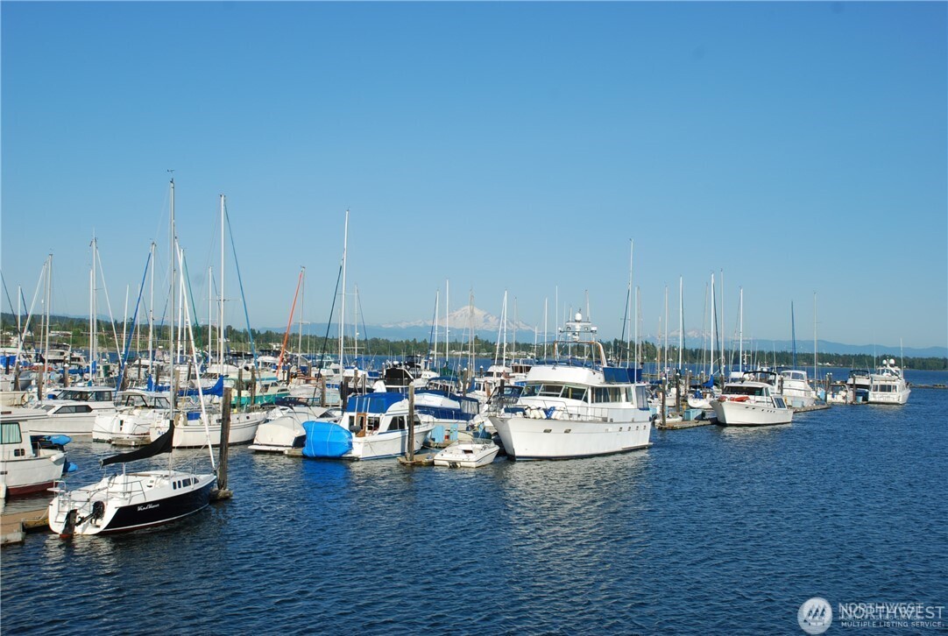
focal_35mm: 46
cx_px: 474
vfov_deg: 29.1
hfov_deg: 42.2
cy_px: 318
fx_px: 1227
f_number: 10
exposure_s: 1/250
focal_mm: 31
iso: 100
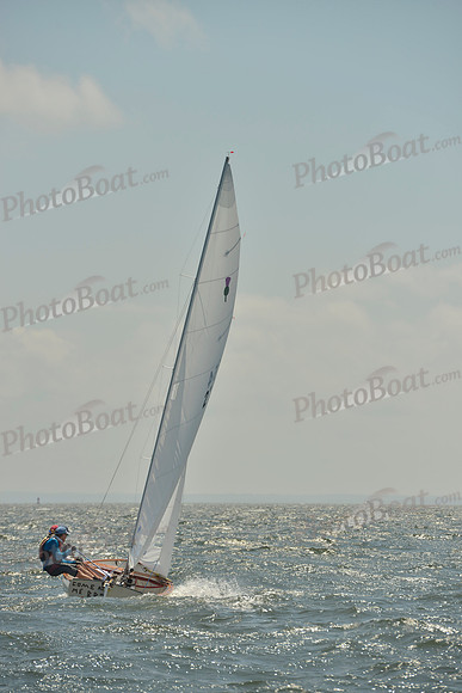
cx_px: 231
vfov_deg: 11.1
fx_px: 3559
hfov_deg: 7.4
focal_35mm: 185
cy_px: 346
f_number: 8
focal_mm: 185
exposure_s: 1/1600
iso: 200
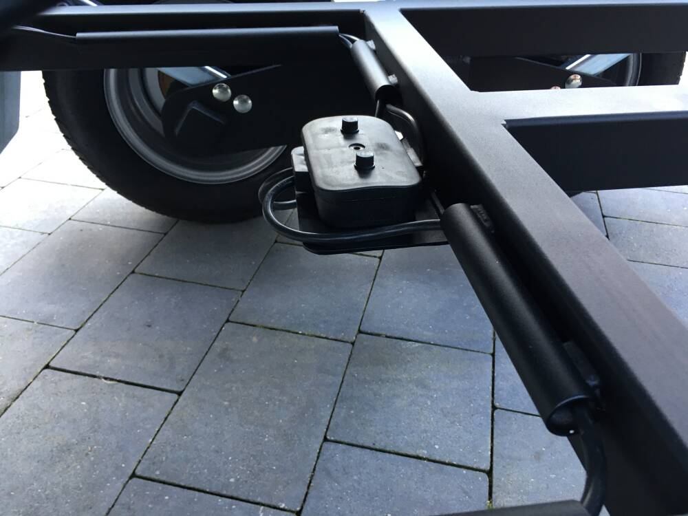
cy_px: 258
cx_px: 344
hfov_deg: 61.7
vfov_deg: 48.2
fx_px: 576
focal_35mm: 29
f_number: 2.2
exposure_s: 1/30
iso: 64
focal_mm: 4.15
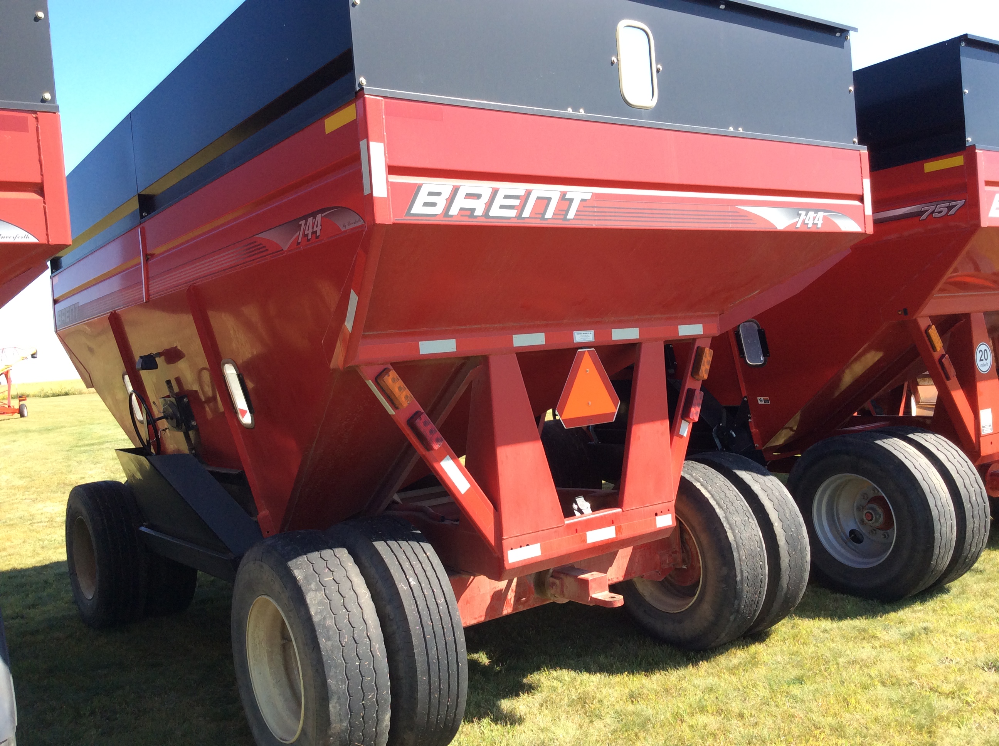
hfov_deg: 56.9
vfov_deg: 44.1
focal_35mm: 32
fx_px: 922
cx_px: 500
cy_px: 373
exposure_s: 1/430
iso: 32
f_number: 2.4
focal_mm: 3.3
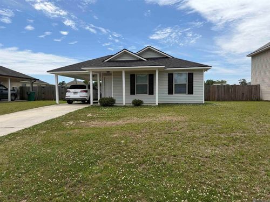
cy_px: 101
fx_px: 187
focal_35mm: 24
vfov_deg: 56.8
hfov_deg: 71.6
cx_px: 135
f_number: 1.78
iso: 80
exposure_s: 1/5714
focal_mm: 6.76
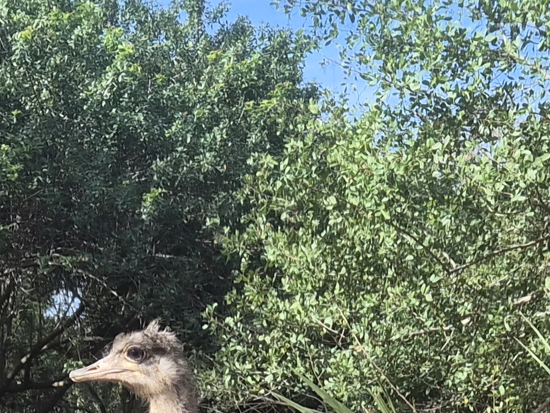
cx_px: 246
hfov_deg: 17.7
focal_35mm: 111
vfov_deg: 11.8
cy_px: 844
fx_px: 1764
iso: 80
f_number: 1.8
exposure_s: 1/1896
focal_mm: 5.4
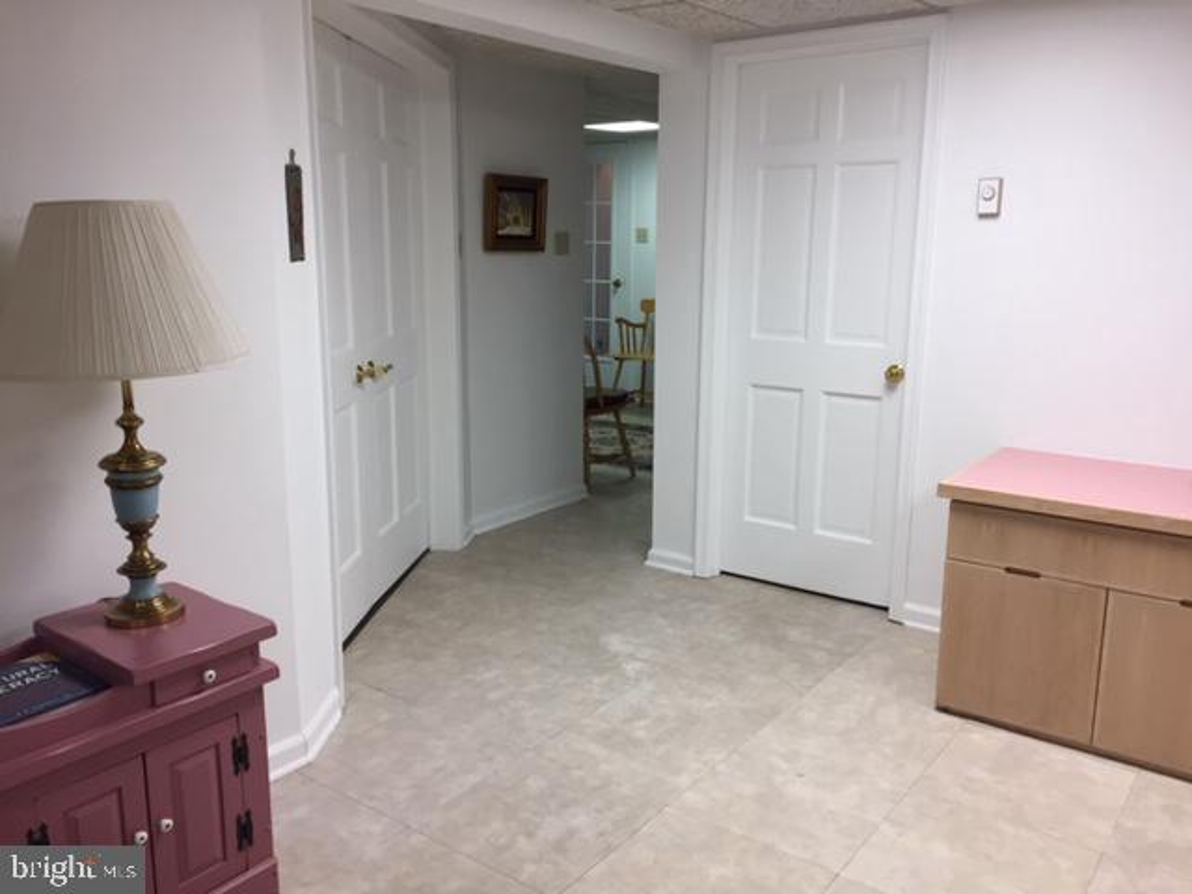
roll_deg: +1.3
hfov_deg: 61.7
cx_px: 596
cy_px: 447
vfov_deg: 48.2
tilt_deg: -12.9
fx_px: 999
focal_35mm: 29
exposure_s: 1/30
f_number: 2.2
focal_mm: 4.15
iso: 32
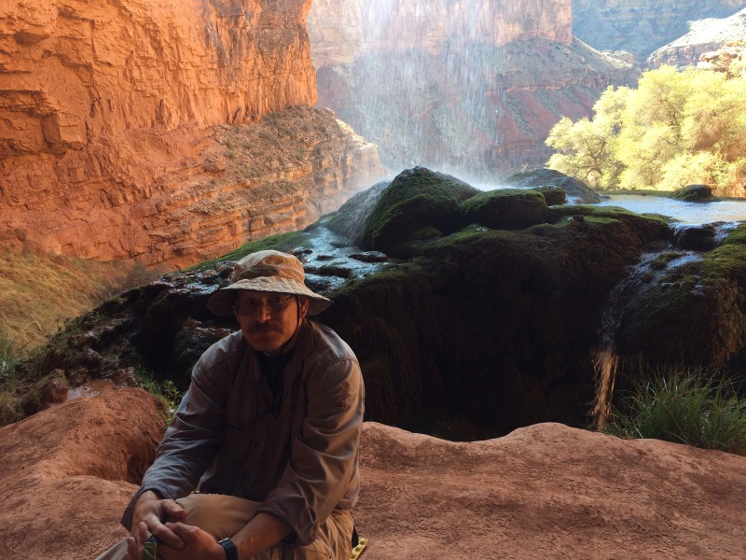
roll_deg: +0.9
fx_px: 625
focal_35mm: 29
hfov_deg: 61.7
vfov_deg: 48.2
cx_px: 373
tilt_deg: -12.7
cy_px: 280
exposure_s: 1/120
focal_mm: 4.15
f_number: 2.2
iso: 40
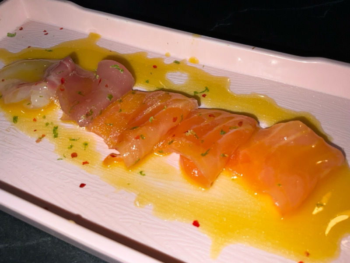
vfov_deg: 48.2
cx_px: 175
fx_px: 293
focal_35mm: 29
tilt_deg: -51.1
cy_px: 132
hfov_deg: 61.7
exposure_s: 1/568
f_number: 1.8
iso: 16
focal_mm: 3
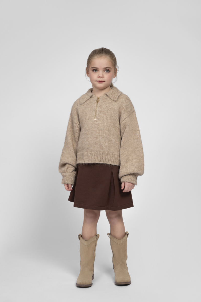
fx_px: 578
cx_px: 100
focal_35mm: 69
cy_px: 153
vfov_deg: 29.3
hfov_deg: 19.7
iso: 160
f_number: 7.1
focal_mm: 68
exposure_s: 1/160
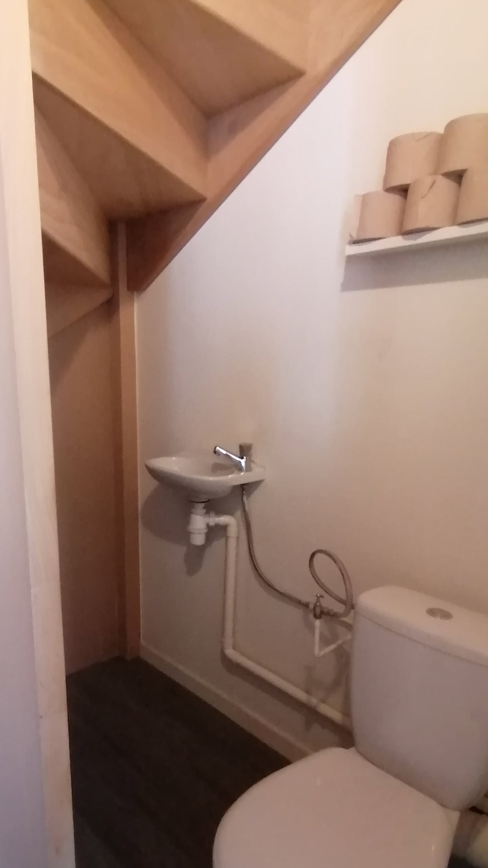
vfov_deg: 76.2
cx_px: 156
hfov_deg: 46.8
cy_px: 467
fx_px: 552
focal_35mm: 24
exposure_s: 1/25
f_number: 2.4
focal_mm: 2.7
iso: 320
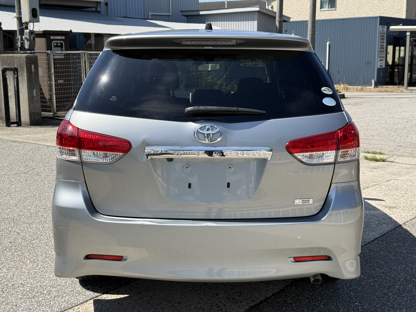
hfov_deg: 39.7
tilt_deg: -9.8
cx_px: 208
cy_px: 156
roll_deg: +0.4
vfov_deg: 30.3
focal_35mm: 48
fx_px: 577
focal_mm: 6.76
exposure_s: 1/2667
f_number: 1.78
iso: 64
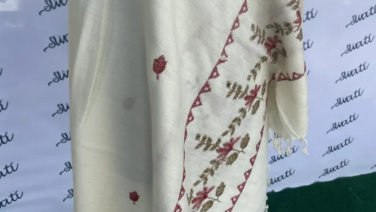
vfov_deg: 30.4
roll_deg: +0.6
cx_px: 189
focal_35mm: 38
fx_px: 379
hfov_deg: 52.8
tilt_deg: -20.8
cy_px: 41
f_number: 1.8
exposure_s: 1/597
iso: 32
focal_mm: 4.25
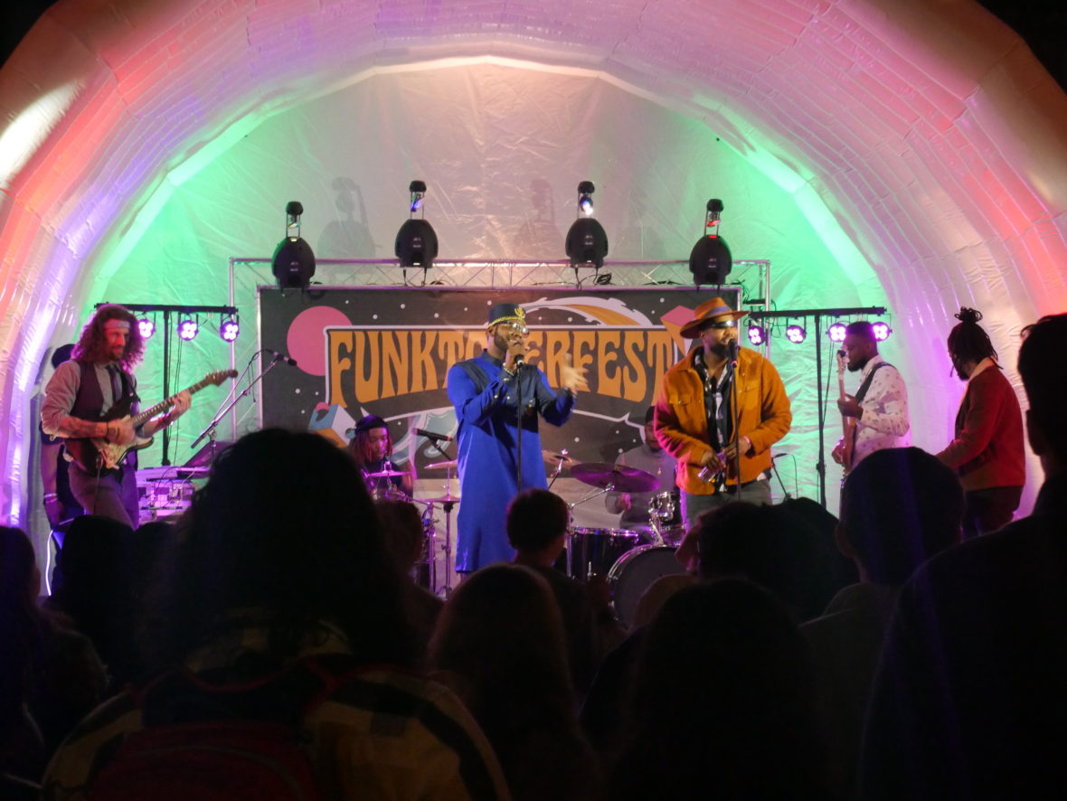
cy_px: 400
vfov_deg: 20.5
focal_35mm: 72
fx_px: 2220
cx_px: 534
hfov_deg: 27.0
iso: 3200
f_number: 8
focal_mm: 36
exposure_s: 1/25
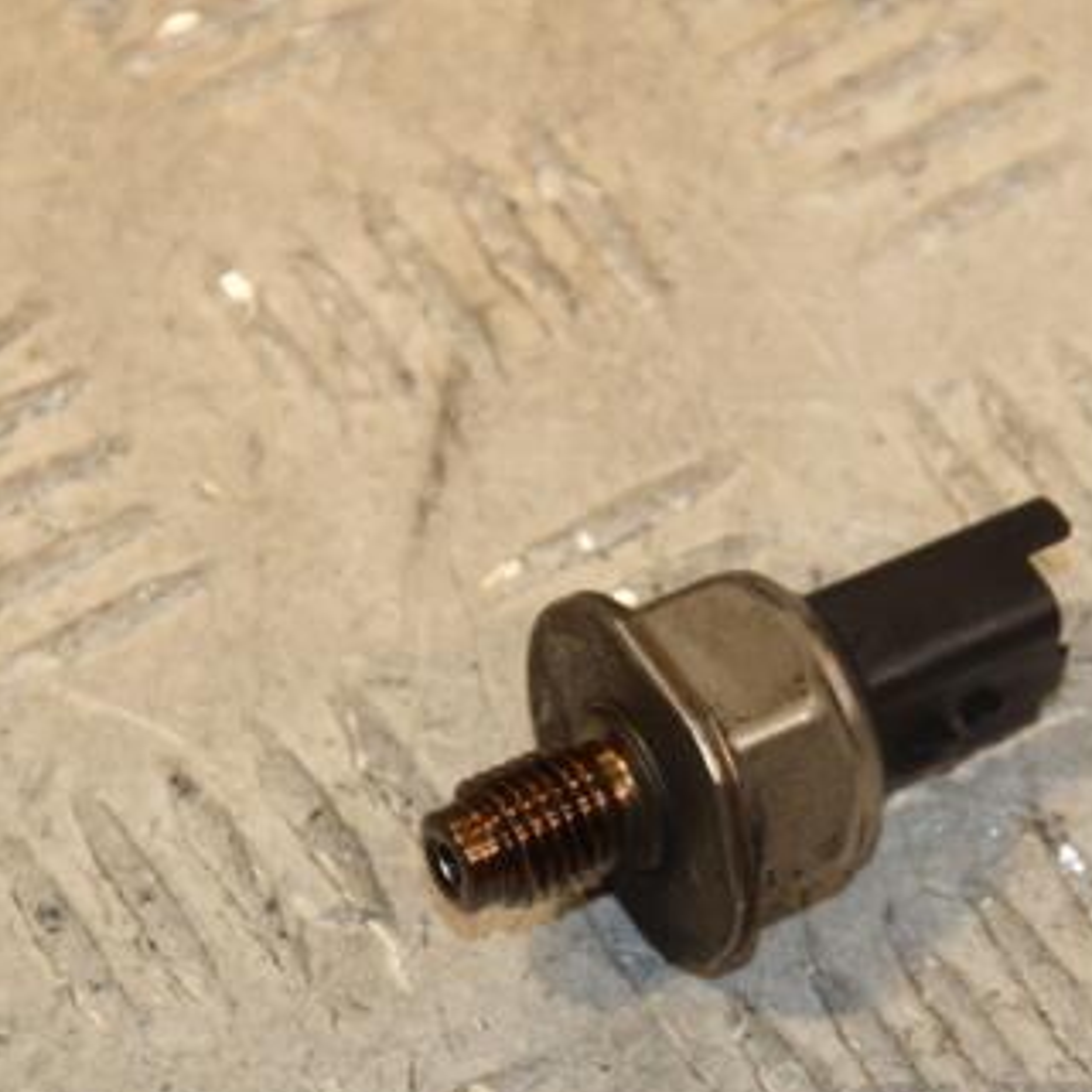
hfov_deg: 7.0
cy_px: 679
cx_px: 792
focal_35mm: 251
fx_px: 8951
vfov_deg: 7.0
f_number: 8
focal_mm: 105
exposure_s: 1/200
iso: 800
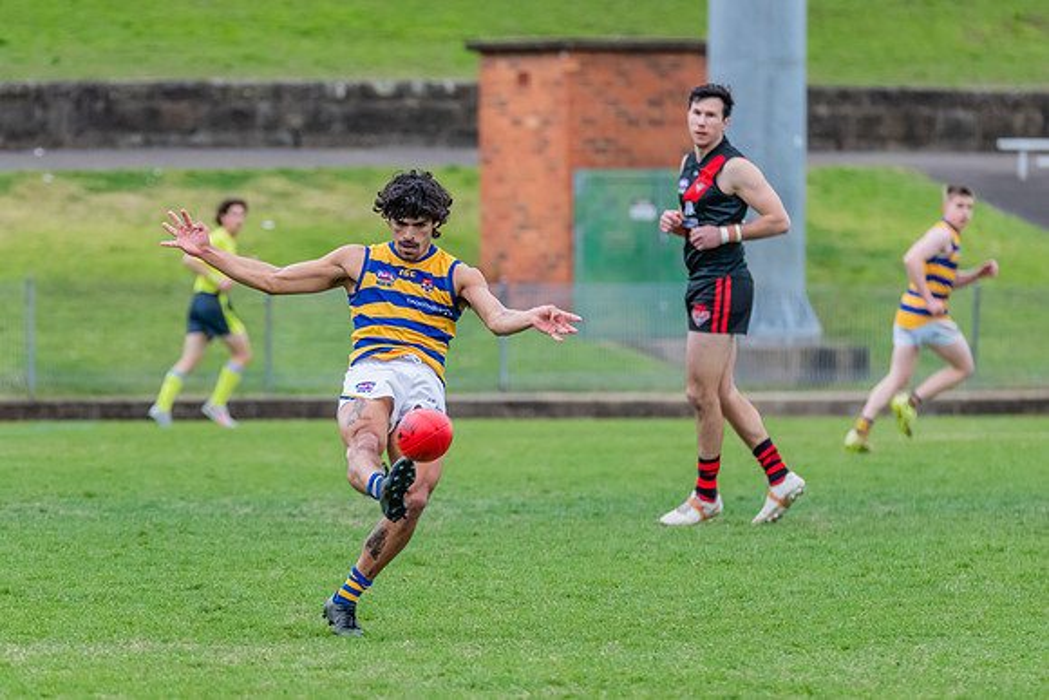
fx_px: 12791
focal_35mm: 439
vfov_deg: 3.1
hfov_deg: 4.7
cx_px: 460
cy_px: 331
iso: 2000
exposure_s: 1/1600
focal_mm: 350
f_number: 6
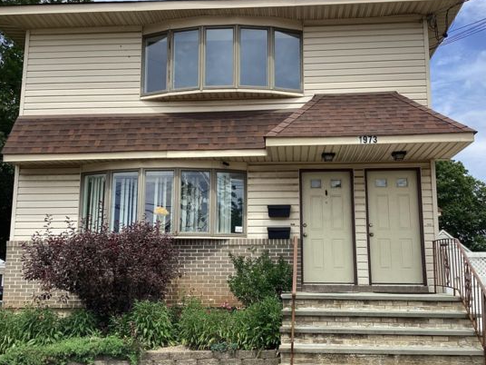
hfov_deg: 50.1
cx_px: 254
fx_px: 519
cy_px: 191
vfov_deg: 38.7
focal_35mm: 37
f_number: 2.4
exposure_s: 1/823
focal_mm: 3.3
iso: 25
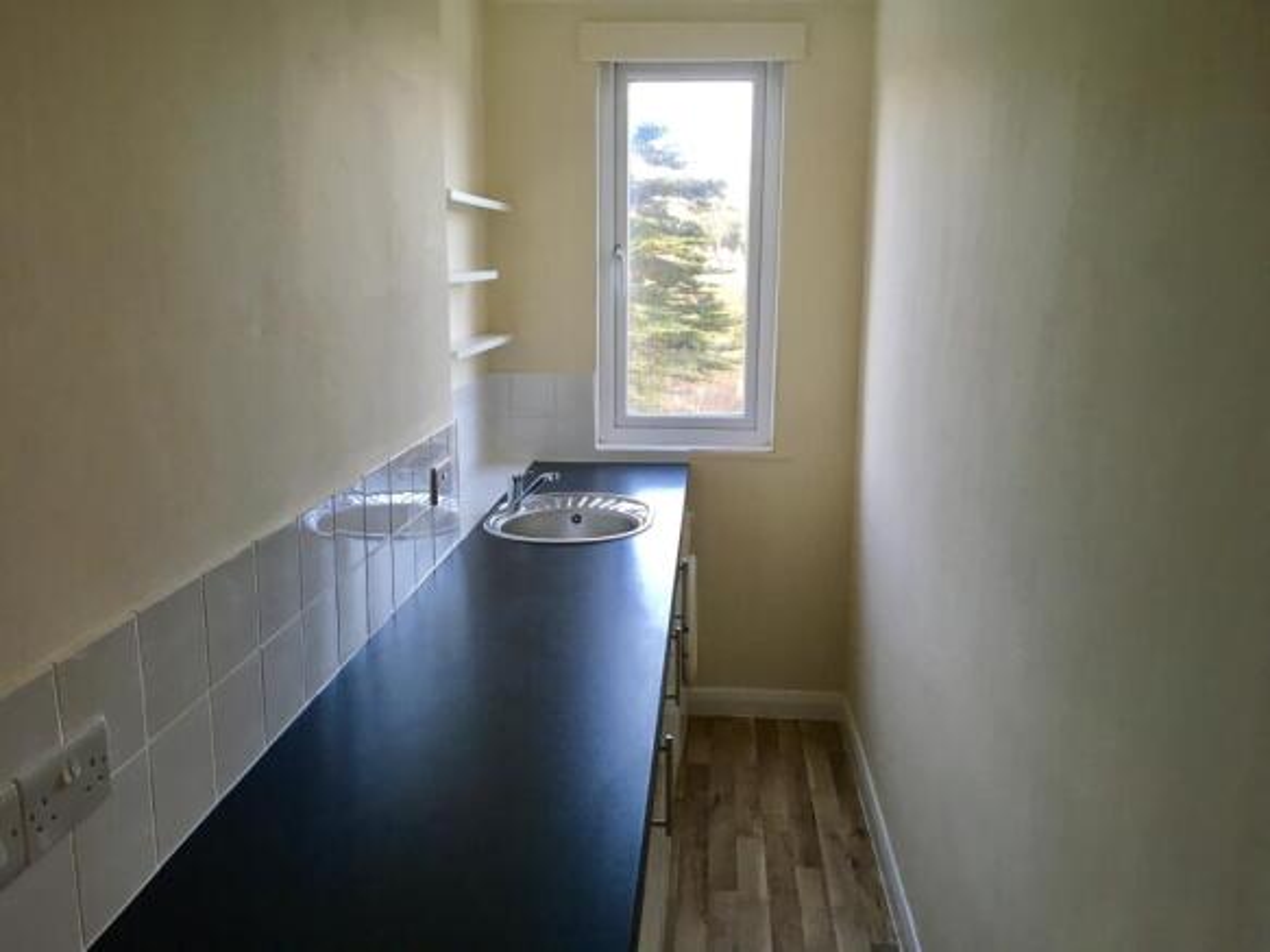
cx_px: 635
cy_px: 476
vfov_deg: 48.2
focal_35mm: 29
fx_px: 1064
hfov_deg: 61.7
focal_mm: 4.15
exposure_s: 1/33
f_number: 2.2
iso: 64
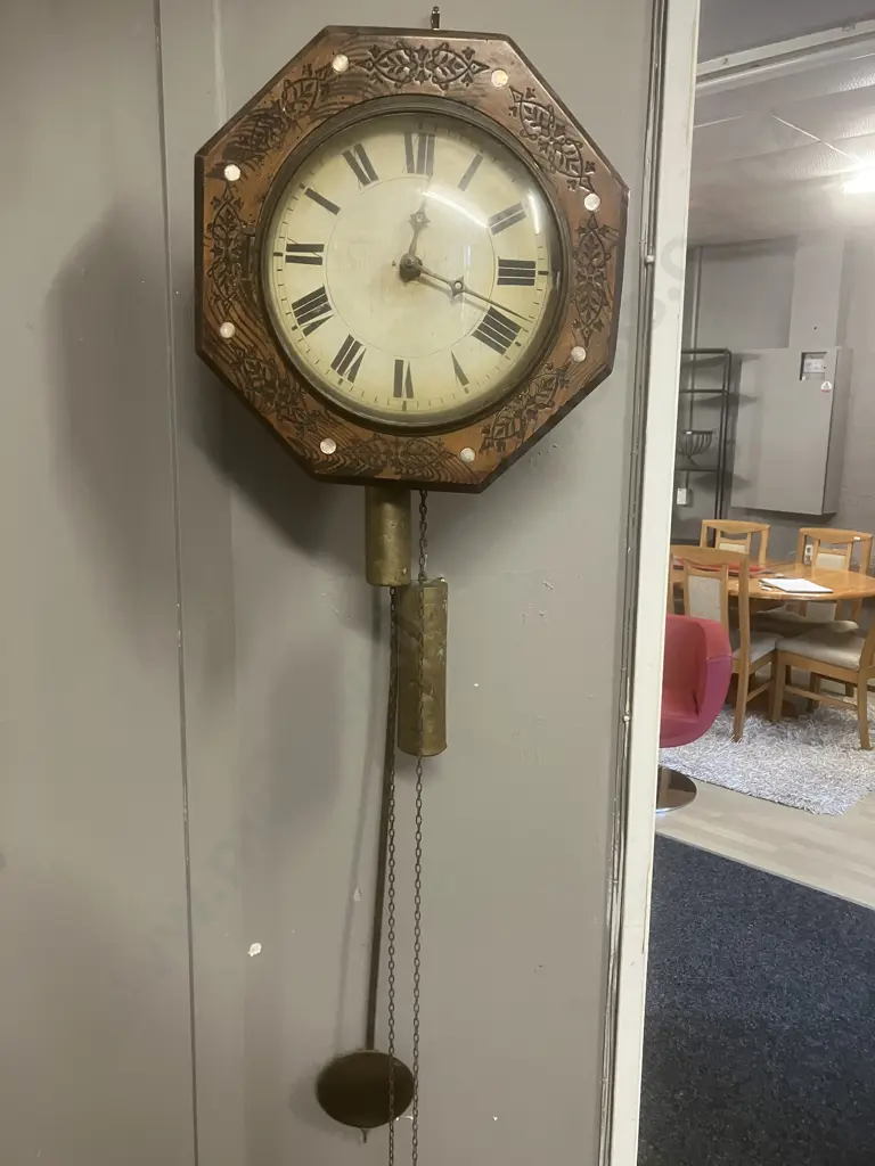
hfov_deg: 49.7
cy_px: 583
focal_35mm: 28
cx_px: 438
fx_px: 944
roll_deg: +0.5
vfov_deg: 63.4
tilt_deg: -9.4
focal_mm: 3.99
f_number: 1.8
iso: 250
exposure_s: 1/50
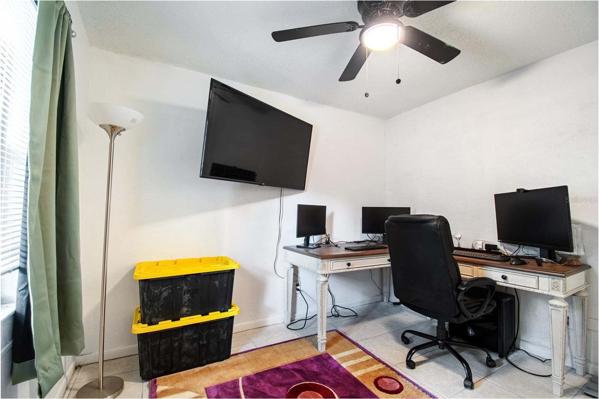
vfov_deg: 77.3
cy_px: 200
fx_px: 249
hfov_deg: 100.4
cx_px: 300
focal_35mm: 15
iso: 100
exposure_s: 1/40
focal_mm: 10
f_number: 4.5
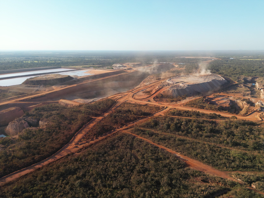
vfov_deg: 56.8
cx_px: 132
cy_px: 99
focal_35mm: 24
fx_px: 183
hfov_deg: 71.6
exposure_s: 1/1500
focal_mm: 6.72
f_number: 1.7
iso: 130
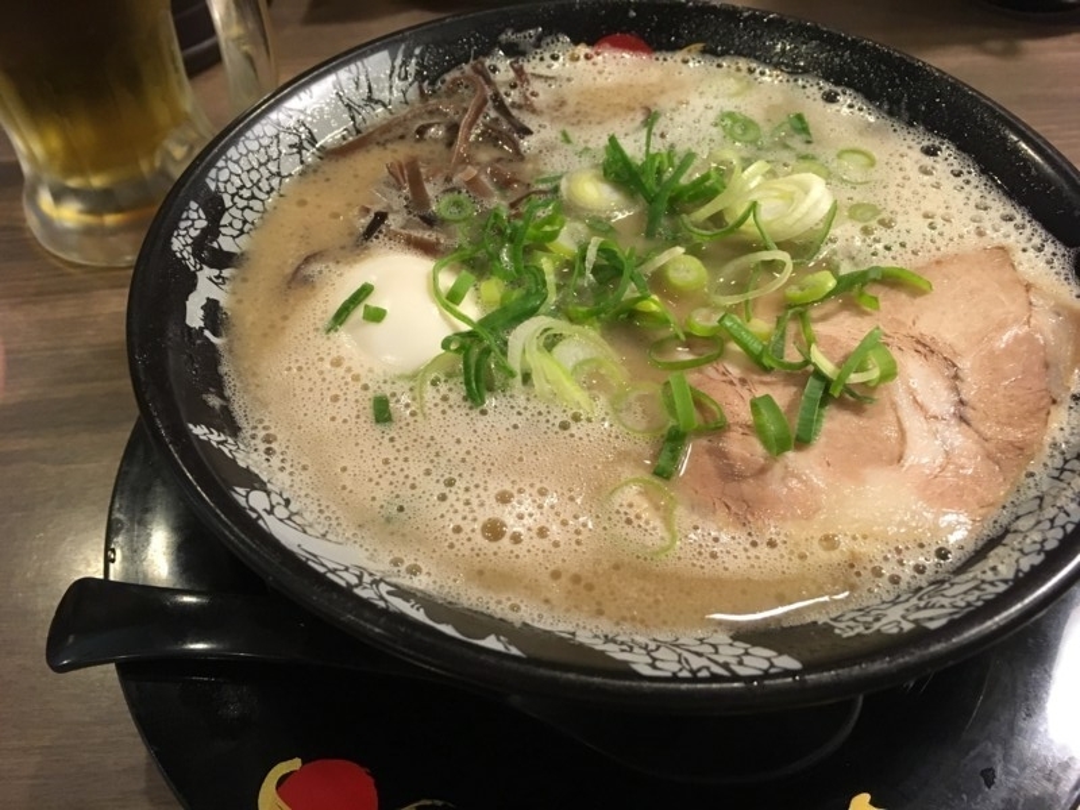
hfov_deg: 61.7
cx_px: 540
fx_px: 905
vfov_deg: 48.2
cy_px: 405
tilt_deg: -51.3
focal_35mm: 29
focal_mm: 4.15
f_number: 2.2
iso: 200
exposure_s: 1/30
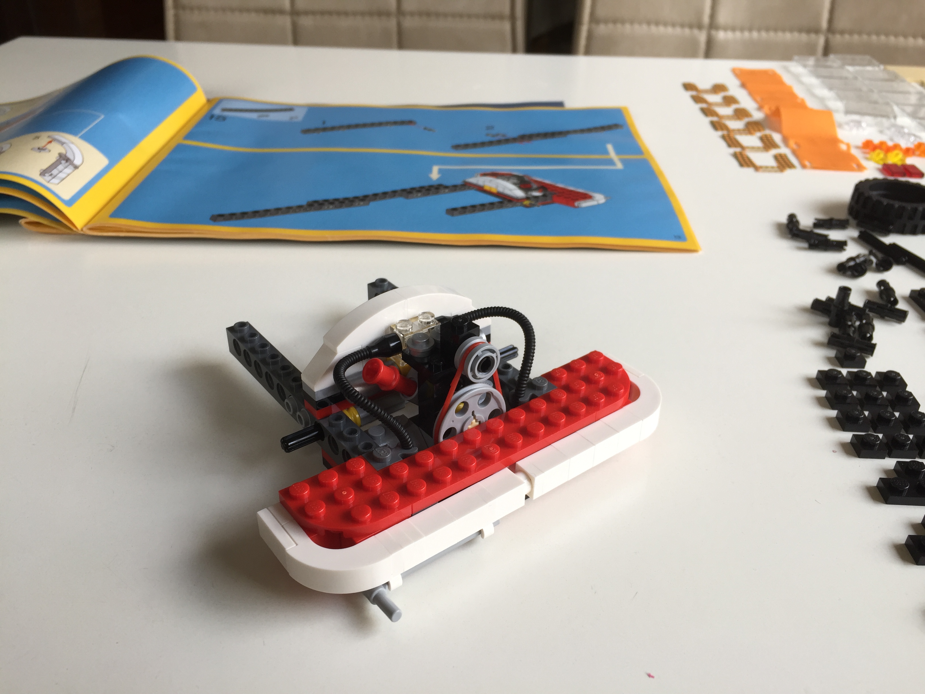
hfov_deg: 61.7
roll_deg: -0.8
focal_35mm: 29
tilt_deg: -31.9
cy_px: 347
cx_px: 462
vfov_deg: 48.2
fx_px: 775
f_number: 2.2
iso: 32
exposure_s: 1/50
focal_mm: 4.15
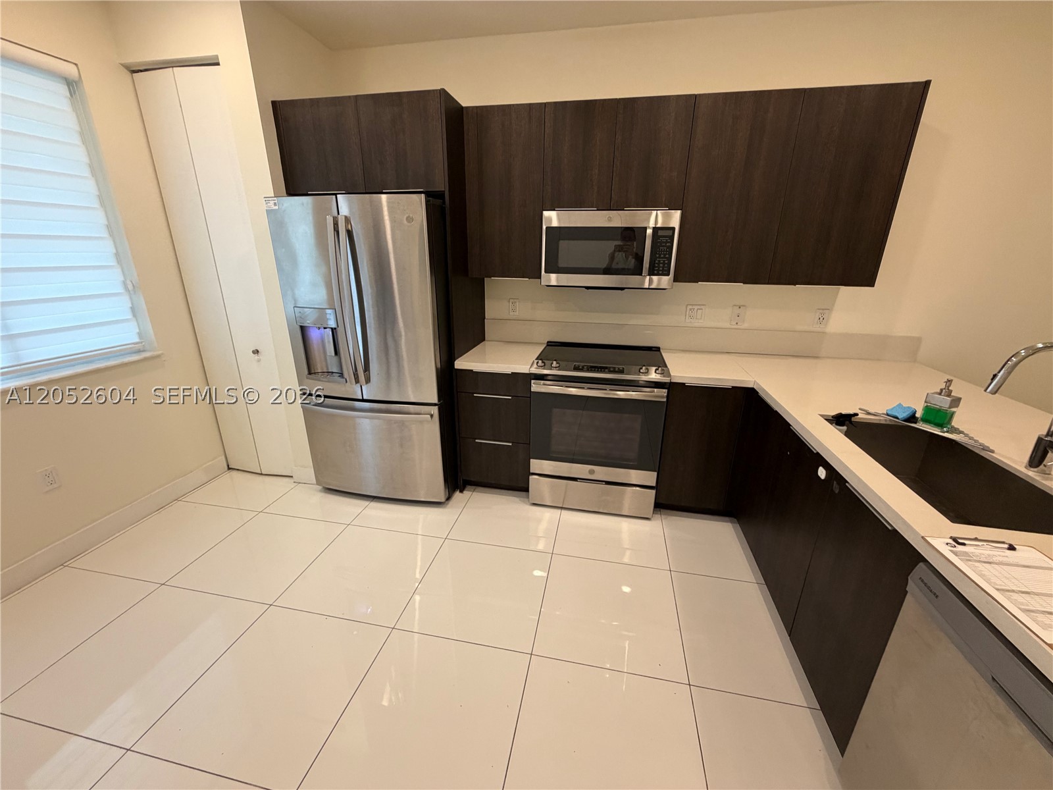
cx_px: 526
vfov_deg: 85.7
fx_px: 426
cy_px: 395
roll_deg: +0.0
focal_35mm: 14
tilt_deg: -17.6
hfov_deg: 102.1
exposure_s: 1/120
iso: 250
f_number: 2.2
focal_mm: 2.22
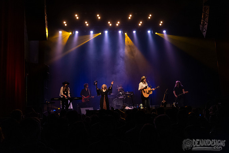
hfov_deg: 48.4
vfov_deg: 33.4
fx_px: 255
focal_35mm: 40
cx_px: 113
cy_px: 68
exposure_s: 1/160
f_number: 3.2
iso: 2500
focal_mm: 32
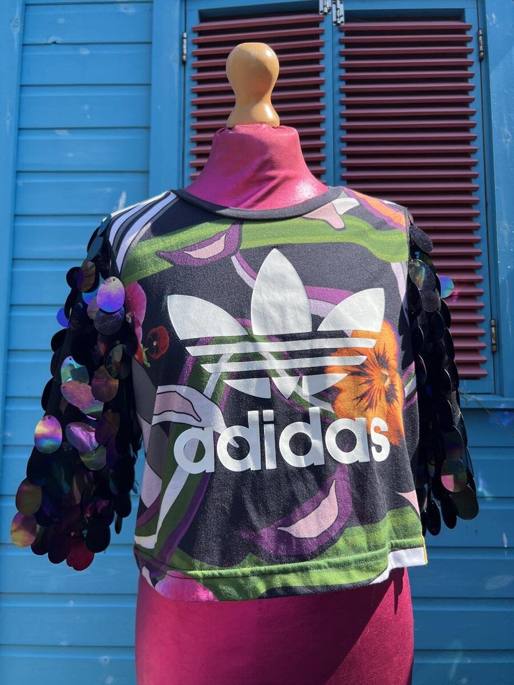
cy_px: 342
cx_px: 257
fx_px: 515
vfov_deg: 67.3
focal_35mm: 26
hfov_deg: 53.1
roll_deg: -0.5
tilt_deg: +6.4
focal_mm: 5.7
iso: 50
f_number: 1.5
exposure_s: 1/1698
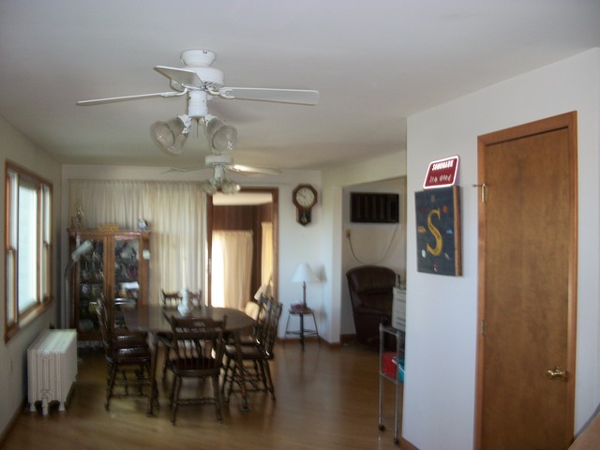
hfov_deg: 52.6
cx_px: 300
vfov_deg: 40.7
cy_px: 225
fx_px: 607
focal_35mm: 35
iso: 160
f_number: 3.1
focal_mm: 6.3
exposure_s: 1/30
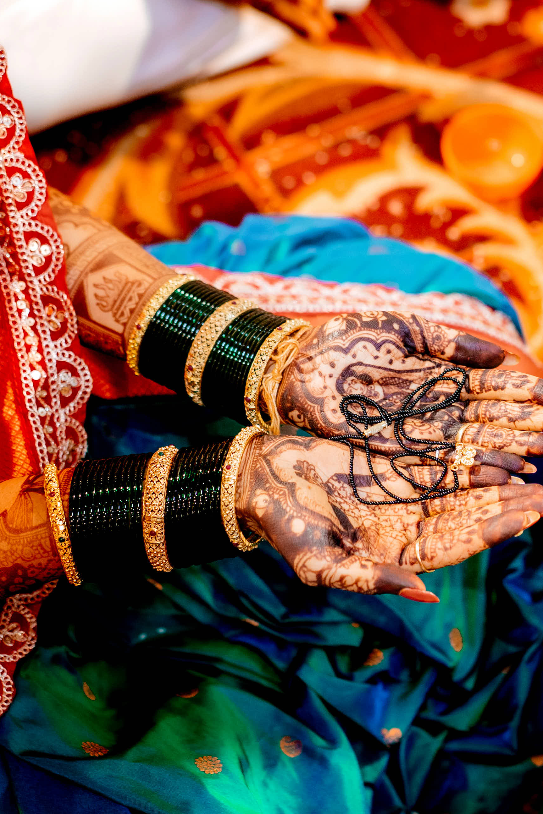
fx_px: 1787
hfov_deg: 16.9
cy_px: 404
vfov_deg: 25.7
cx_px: 540
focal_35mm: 79
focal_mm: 35
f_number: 1.8
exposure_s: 1/200
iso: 400
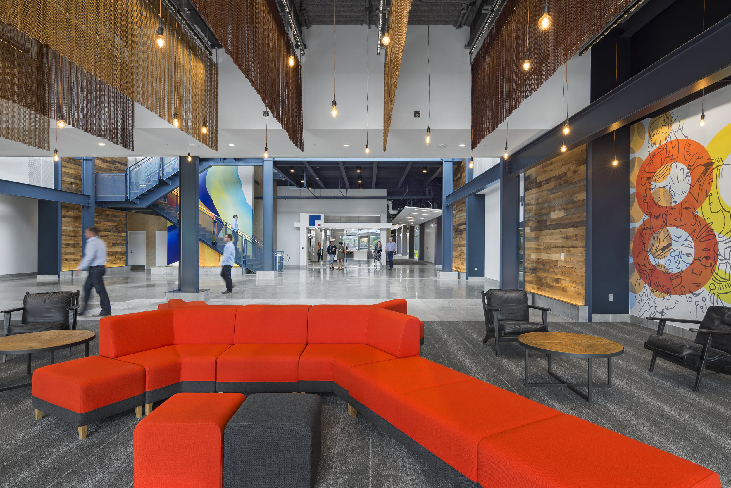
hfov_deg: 84.0
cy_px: 244
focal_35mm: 20
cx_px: 366
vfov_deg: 62.0
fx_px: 406
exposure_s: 1/20
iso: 100
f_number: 5.6
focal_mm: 20
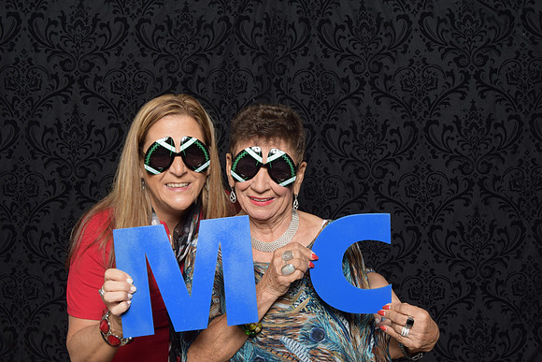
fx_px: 587
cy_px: 181
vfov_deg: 34.2
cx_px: 271
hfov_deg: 49.5
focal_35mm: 39
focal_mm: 26
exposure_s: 1/60
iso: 500
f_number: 20
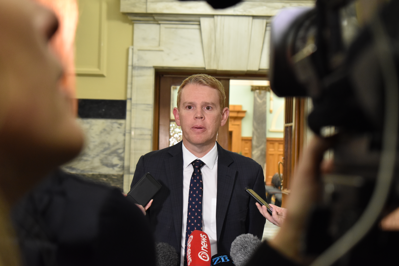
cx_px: 204
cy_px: 131
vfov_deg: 16.9
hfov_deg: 25.1
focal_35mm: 81
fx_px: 898
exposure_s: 1/50
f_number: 5.6
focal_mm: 52
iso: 2000
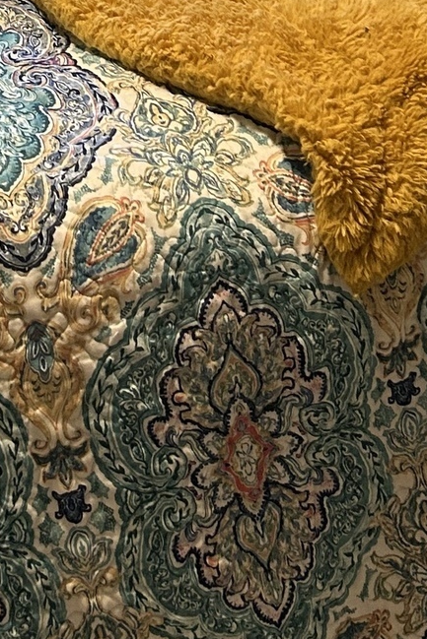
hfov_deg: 13.9
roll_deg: +0.3
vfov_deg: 18.1
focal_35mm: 96
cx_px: -48
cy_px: -406
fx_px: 1707
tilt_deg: -16.4
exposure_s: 1/60
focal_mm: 5.7
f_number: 1.5
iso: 160
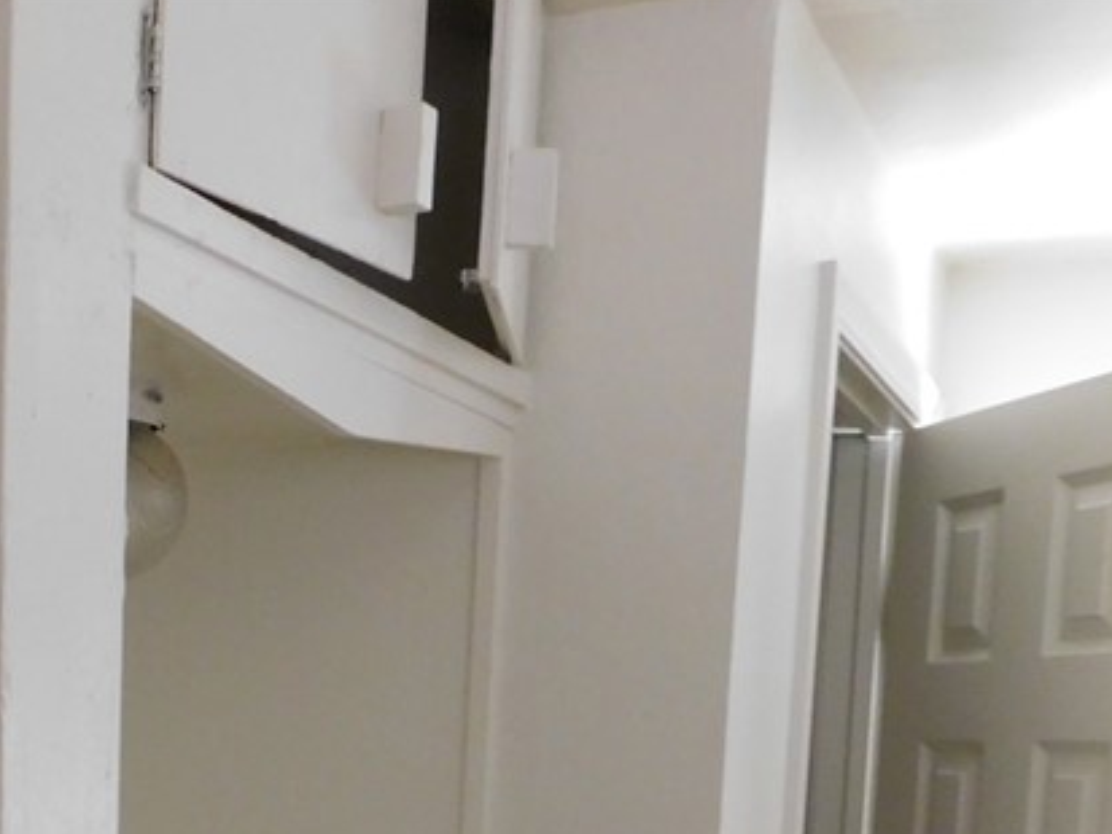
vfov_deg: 23.4
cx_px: 277
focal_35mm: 57
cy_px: 1017
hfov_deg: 33.1
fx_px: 1832
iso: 400
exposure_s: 1/20
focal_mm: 4
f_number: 3
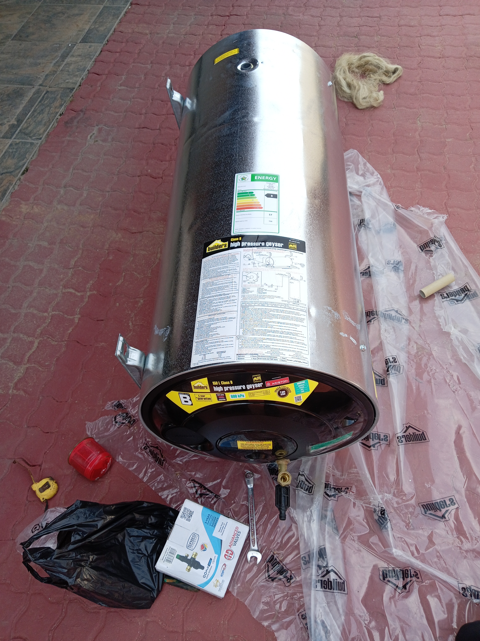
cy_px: 320
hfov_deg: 51.3
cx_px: 240
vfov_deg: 65.3
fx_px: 500
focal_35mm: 27
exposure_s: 1/265
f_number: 1.8
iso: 100
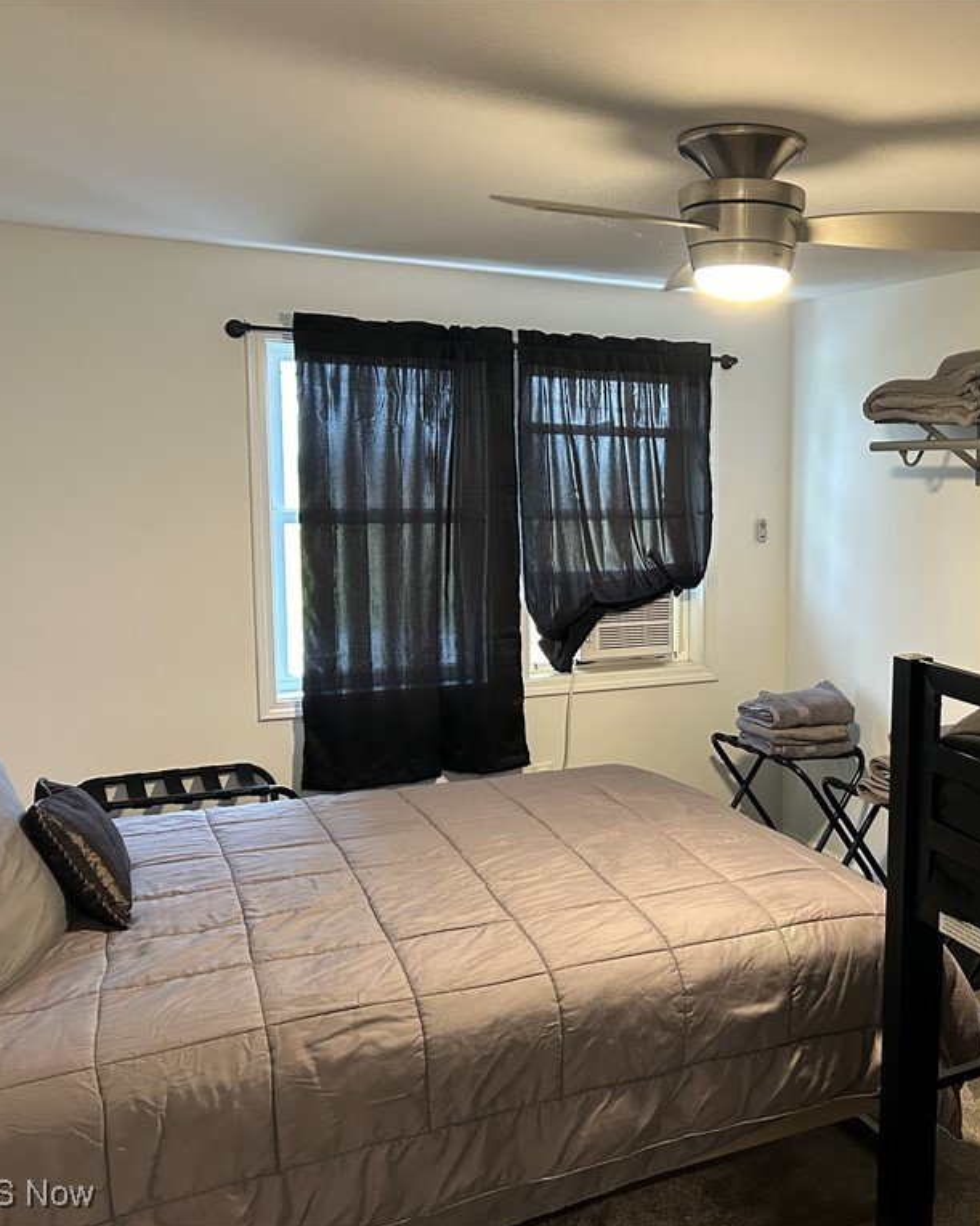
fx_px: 1233
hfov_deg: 41.8
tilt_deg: -6.7
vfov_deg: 52.9
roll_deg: -0.3
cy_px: 613
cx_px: 757
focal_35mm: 34
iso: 400
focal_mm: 5.7
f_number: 1.5
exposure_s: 1/60
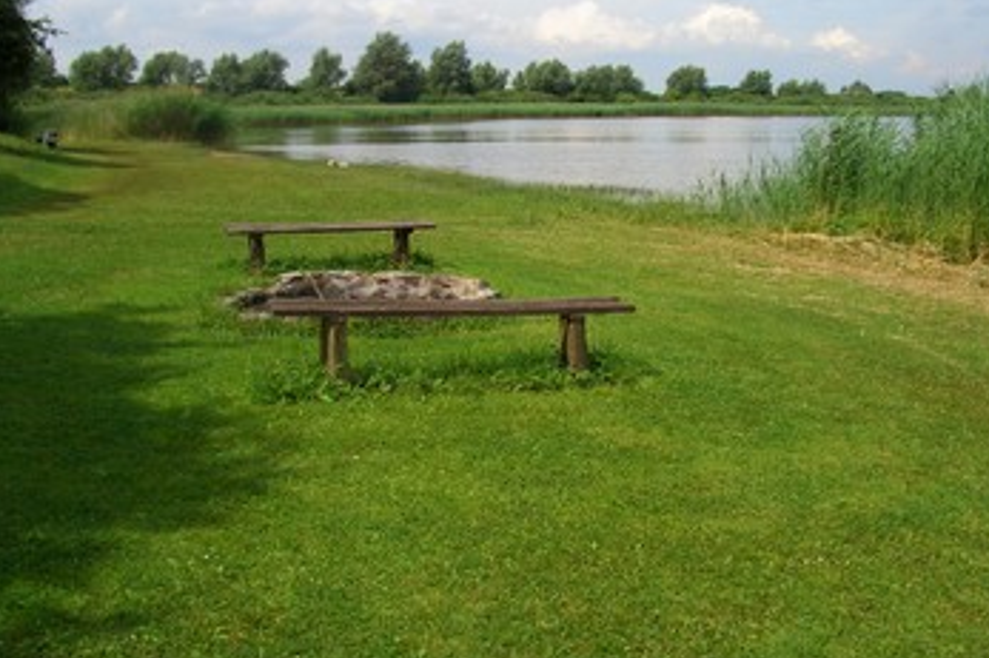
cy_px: 285
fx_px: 1153
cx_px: 502
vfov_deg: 31.8
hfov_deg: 46.4
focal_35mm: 42
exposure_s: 1/500
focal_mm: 5.8
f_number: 4.3
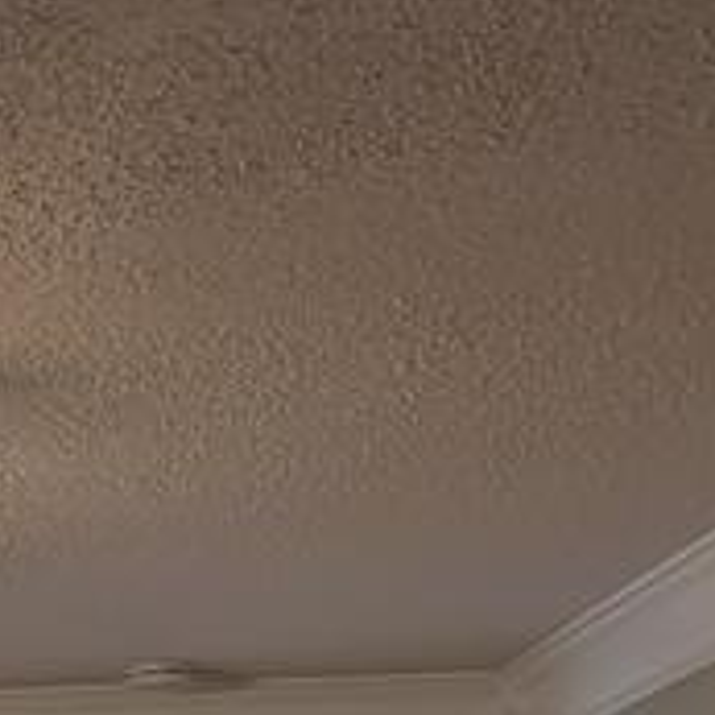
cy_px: 1318
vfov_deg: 12.6
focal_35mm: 125
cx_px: -909
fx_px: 2921
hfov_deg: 11.8
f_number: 1.68
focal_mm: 6.9
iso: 40
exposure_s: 1/120
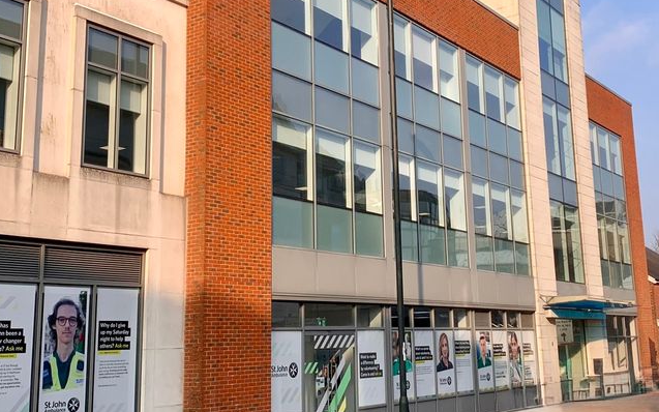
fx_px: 862
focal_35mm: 48
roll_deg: +1.7
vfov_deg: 26.8
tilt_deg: +12.0
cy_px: 168
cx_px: 389
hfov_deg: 41.7
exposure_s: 1/1314
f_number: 1.8
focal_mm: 4.25
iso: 25
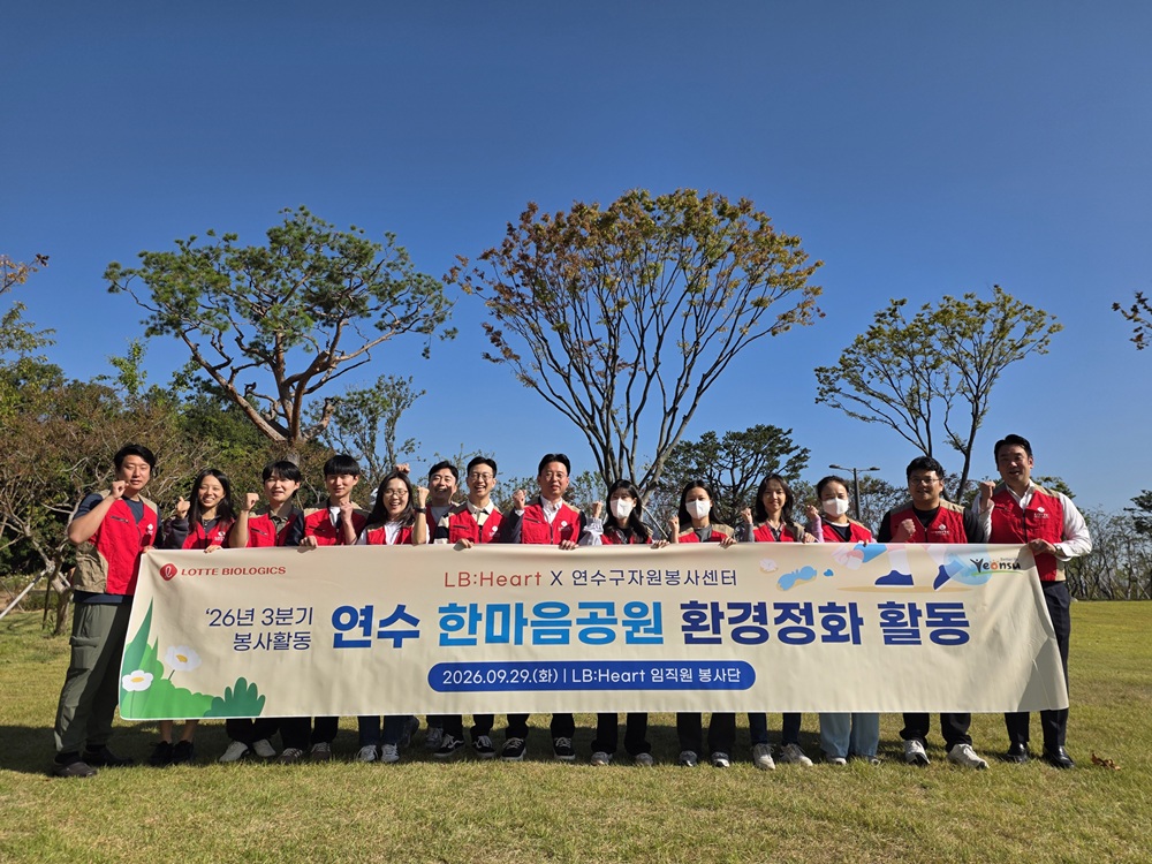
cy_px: 432
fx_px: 765
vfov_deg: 58.9
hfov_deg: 73.9
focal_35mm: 23
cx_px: 576
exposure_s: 1/7944
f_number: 1.7
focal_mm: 6.25
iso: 80
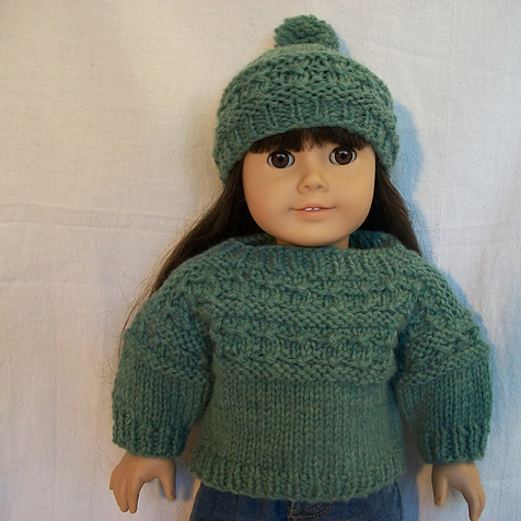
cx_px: 301
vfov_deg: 43.9
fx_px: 647
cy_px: 260
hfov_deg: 43.7
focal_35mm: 38
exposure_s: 1/20
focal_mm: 5.7
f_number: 2.9
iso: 160
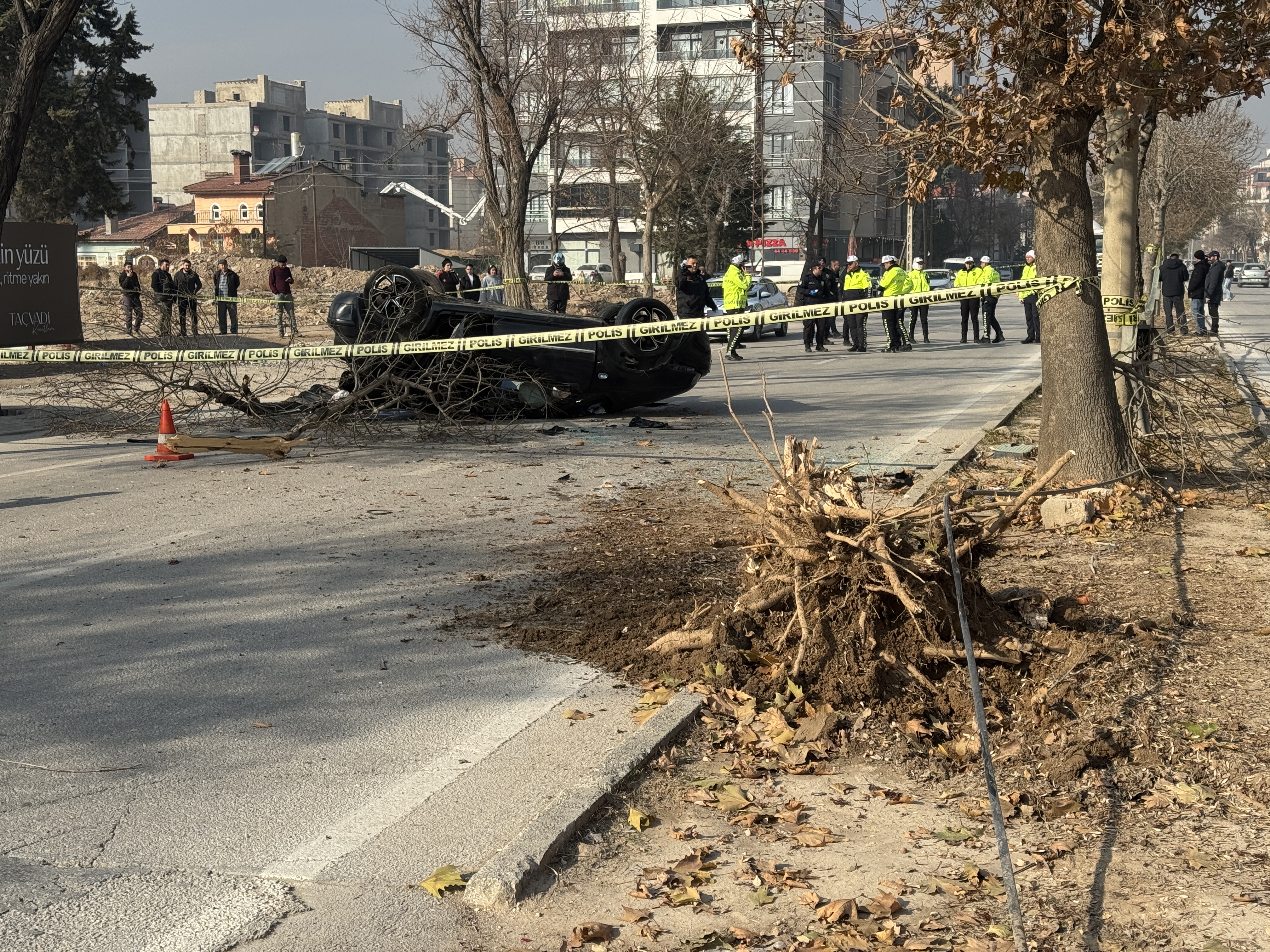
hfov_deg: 39.7
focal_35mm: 48
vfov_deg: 30.3
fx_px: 1761
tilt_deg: -7.4
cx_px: 635
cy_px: 476
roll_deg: -0.3
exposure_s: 1/3817
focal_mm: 6.76
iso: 64
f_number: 1.78
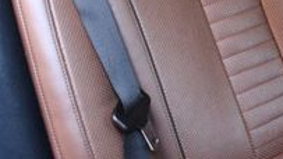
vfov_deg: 11.3
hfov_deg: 20.3
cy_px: -131
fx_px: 743
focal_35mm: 99
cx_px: 335
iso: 1600
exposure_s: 1/125
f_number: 3.5
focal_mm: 20
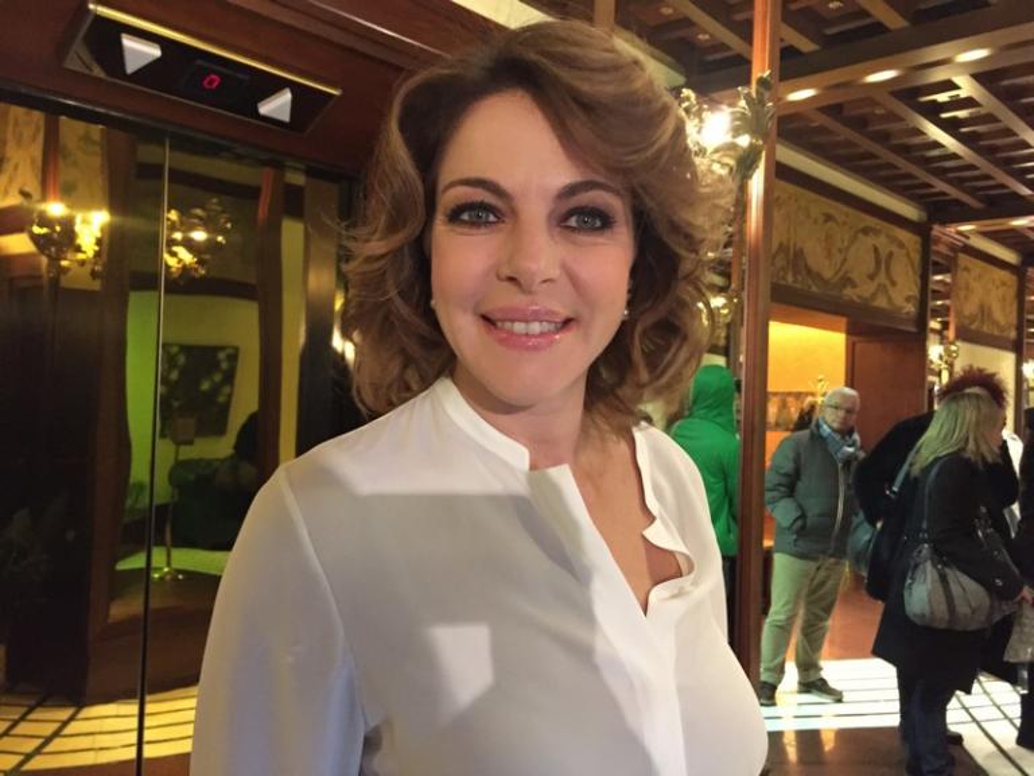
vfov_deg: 48.2
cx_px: 517
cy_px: 388
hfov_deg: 61.7
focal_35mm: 29
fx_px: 866
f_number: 2.2
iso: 400
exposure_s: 1/15
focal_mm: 4.15
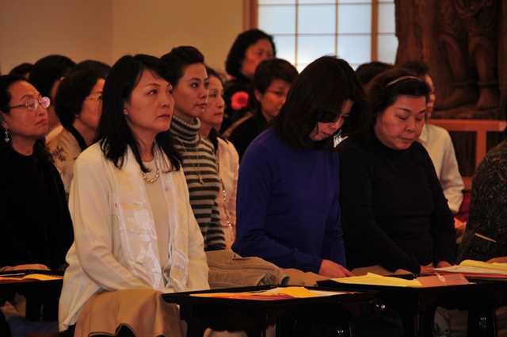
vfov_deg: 6.8
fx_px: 2848
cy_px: 168
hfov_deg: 10.2
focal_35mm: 202
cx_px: 254
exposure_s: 1/60
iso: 200
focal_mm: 135
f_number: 5.6
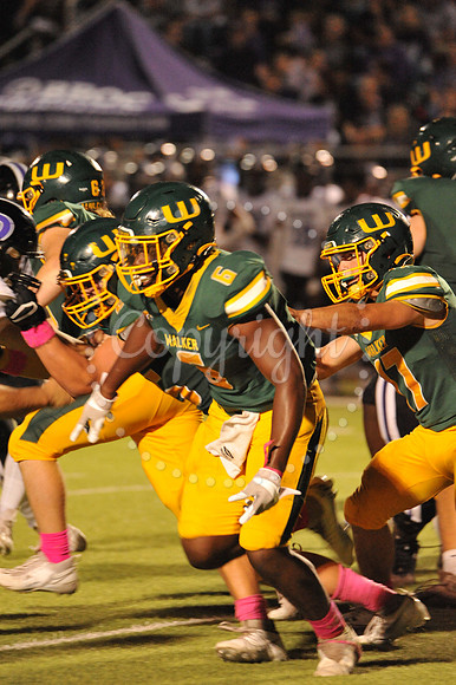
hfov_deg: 3.3
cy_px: 342
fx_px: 7989
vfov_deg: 4.9
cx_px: 228
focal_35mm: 420
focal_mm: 420
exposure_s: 1/200
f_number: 6.3
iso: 6400
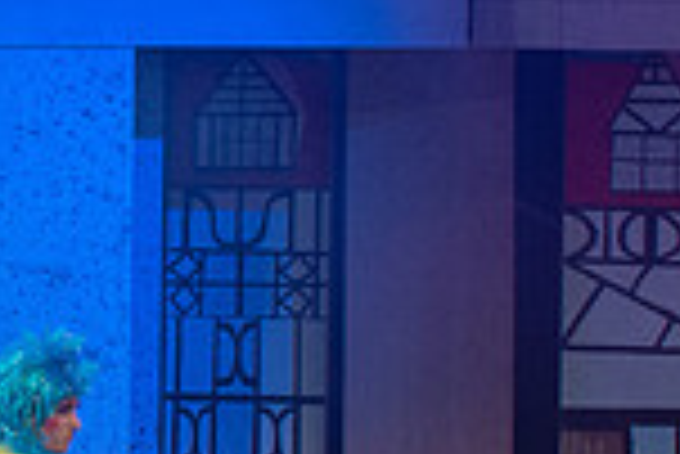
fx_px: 3536
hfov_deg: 10.3
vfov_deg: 7.3
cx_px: -607
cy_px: 47
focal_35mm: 187
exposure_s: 1/60
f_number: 7.1
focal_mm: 24
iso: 1250
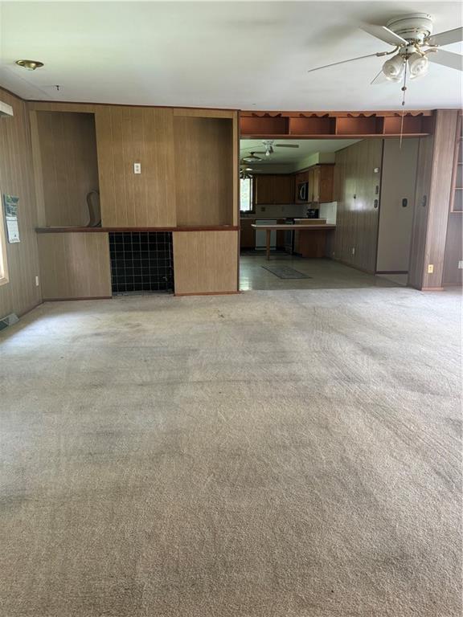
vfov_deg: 67.3
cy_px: 308
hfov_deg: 53.1
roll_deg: -1.0
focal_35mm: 26
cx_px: 232
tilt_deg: -12.2
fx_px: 464
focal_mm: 5.96
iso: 125
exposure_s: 1/73
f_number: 1.6
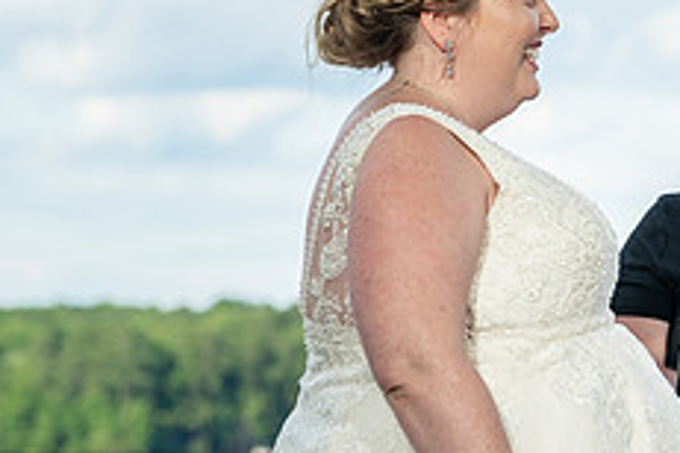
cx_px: 813
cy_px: 248
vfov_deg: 5.0
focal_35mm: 274
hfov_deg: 7.5
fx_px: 5175
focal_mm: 105
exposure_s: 1/200
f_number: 5.6
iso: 100
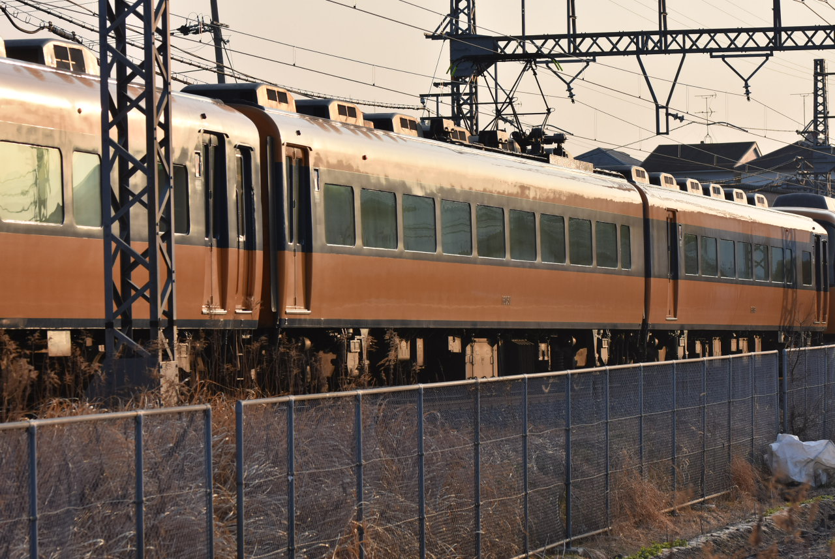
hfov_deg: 13.0
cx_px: 418
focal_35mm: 158
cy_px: 280
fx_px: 3656
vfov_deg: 8.7
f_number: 5
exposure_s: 1/1250
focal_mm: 105
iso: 400
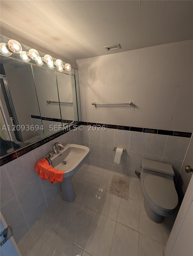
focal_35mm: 12
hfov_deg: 94.6
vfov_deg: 110.5
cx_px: 96
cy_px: 128
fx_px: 89
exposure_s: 1/120
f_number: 1.7
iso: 95
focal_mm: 2.02
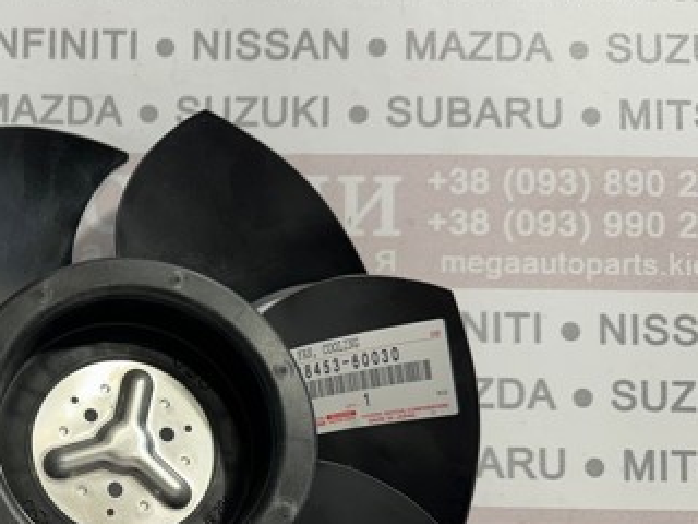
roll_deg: -1.2
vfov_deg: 29.9
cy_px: 373
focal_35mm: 48
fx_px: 968
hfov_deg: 37.5
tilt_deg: +3.1
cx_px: 94
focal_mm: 6.86
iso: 80
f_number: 1.78
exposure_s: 1/104
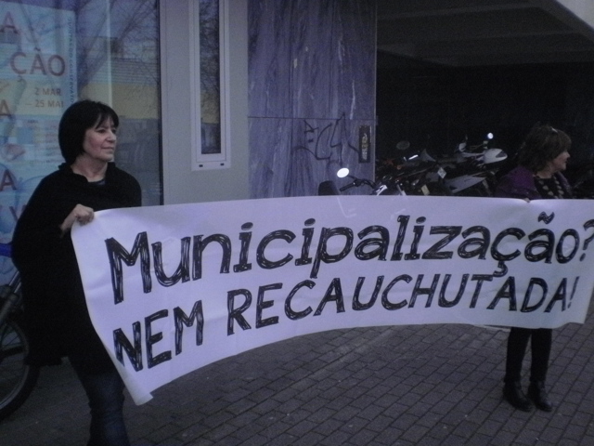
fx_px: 772
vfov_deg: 32.2
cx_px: 297
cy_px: 223
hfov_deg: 42.1
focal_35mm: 45
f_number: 4.9
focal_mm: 7.4
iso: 800
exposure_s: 1/2000
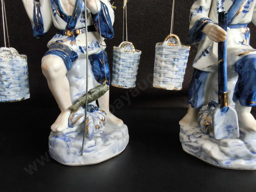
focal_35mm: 27
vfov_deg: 51.4
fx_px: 200
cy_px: 96
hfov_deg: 65.3
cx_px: 128
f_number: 2
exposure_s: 1/100
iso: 160
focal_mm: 2.87
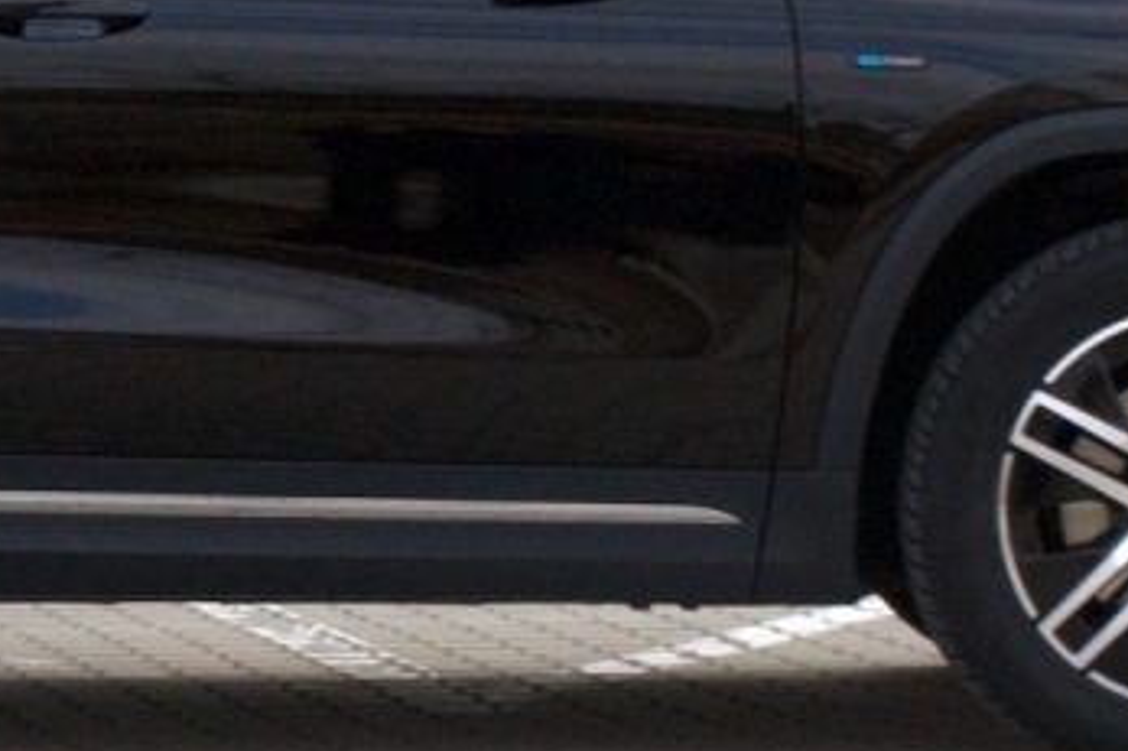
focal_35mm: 249
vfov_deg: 5.5
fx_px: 7798
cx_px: 156
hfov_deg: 8.3
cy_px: 42
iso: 400
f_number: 10
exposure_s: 1/320
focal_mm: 48
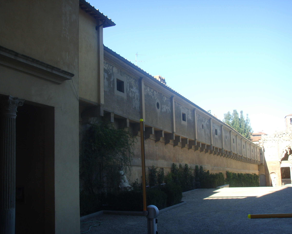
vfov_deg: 36.5
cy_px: 117
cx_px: 141
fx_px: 354
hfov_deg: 44.8
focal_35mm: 41
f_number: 3.5
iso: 50
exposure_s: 1/180
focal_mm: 6.6
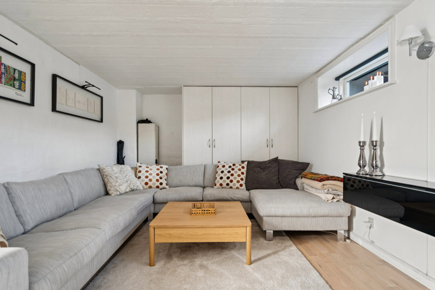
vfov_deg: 67.4
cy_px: 145
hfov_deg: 90.0
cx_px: 218
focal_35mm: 18
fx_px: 217
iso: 400
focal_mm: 18
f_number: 4.5
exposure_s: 1/40
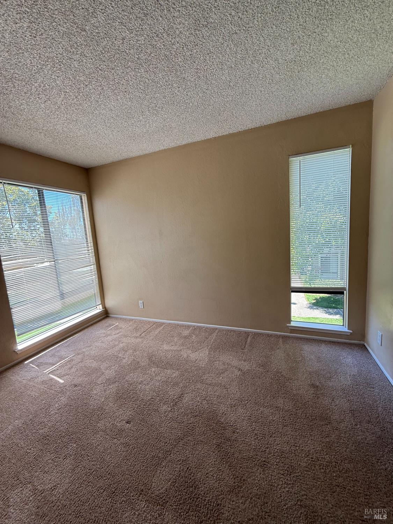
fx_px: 212
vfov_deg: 102.1
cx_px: 196
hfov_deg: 85.7
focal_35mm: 14
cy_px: 262
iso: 50
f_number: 2.2
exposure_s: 1/101
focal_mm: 2.22
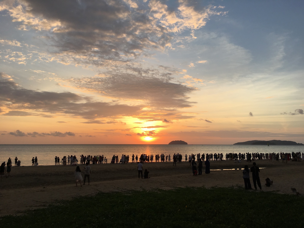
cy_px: 114
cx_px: 152
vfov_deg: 48.2
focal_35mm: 29
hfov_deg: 61.7
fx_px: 255
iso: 25
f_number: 2.2
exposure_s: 1/630
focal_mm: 4.15
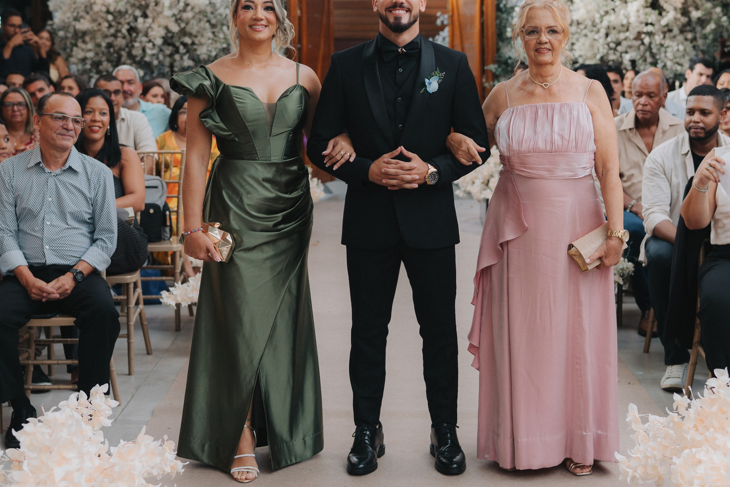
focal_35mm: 62
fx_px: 1257
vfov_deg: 21.8
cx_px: 396
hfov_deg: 32.4
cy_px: 165
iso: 250
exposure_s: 1/320
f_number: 2.2
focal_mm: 35
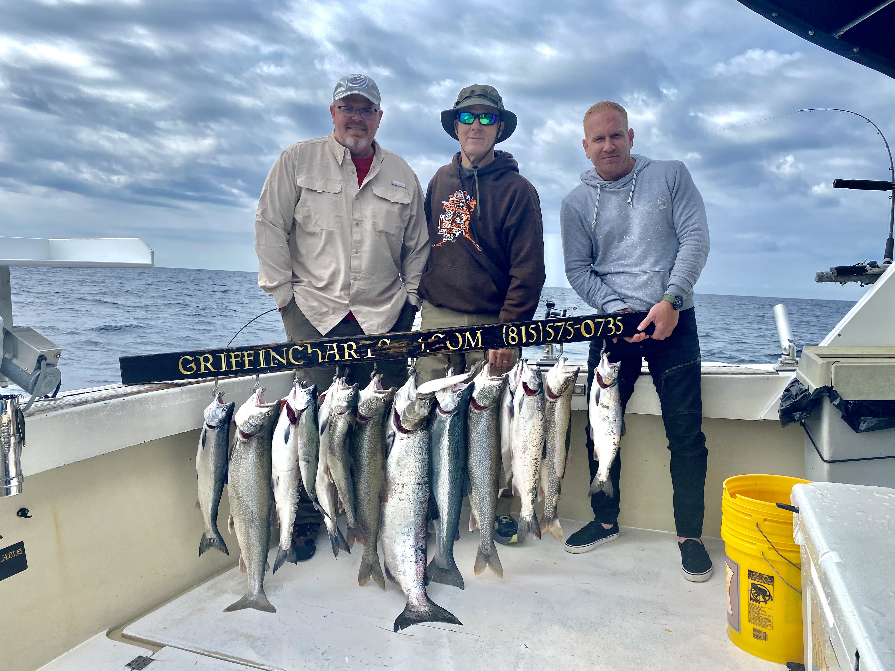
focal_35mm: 26
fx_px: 672
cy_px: 336
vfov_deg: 53.1
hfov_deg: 67.3
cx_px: 448
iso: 32
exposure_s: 1/3497
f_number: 1.8
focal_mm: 4.25
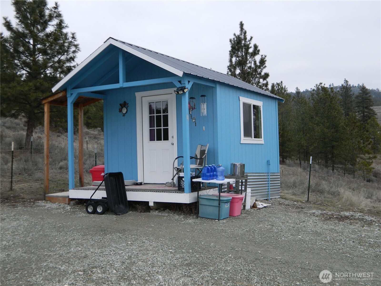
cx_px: 190
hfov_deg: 45.8
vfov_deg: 35.1
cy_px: 143
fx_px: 451
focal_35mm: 41
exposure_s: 1/200
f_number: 3.5
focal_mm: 7.3
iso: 110
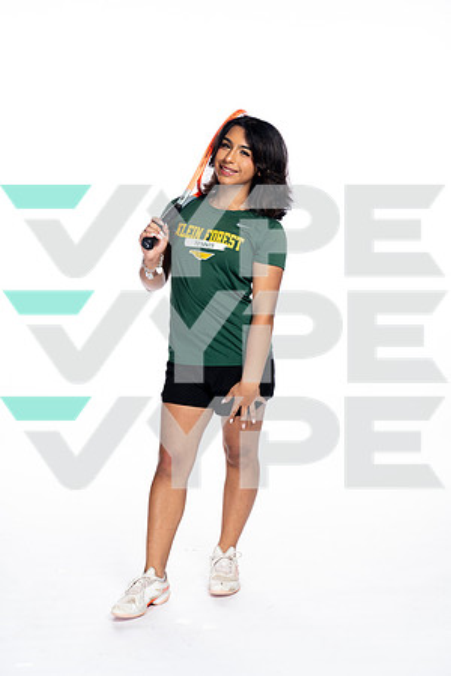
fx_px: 1165
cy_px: 338
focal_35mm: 62
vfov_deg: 32.4
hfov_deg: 21.9
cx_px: 226
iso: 800
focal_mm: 62
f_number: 5.6
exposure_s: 1/250
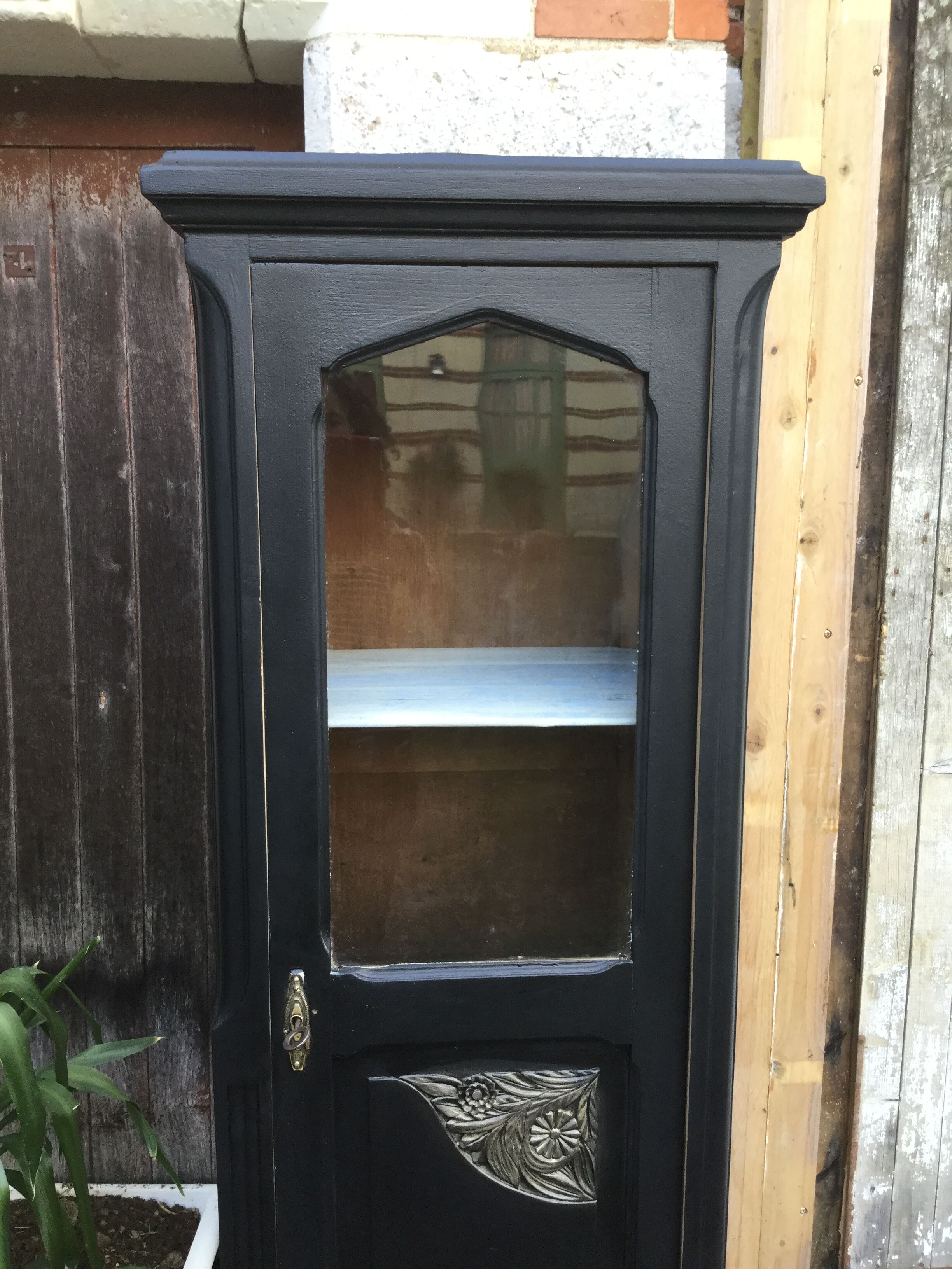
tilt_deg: -9.0
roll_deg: -2.0
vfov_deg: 58.4
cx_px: 476
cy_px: 634
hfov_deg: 45.4
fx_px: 1137
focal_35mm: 31
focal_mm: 3.3
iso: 25
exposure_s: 1/33
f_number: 2.4
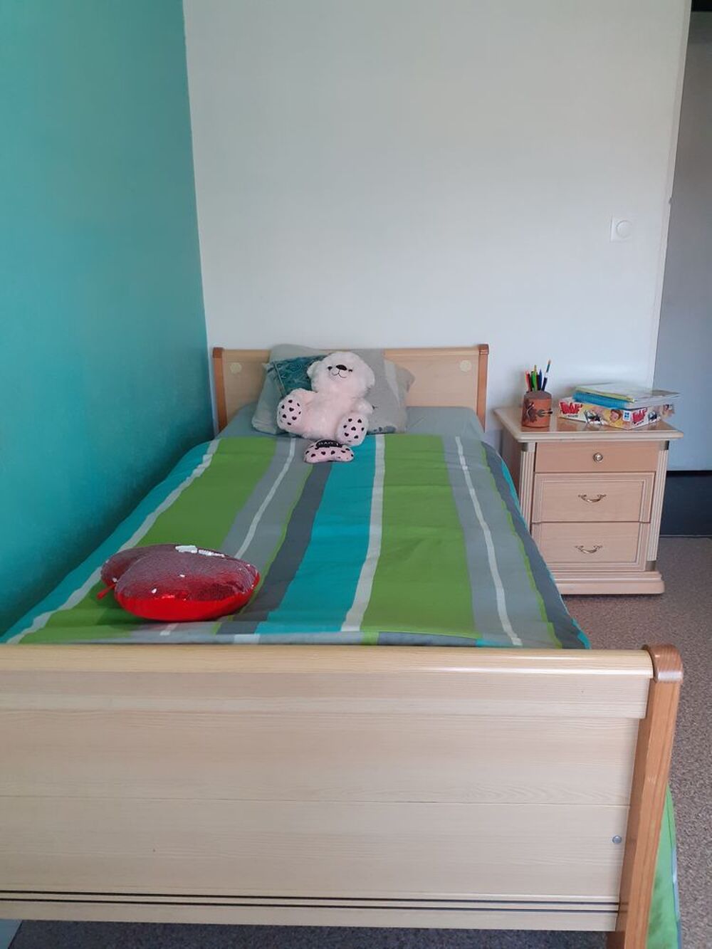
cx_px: 356
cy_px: 474
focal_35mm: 27
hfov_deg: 51.4
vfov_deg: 65.3
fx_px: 740
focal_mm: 3.6
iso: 200
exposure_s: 1/50
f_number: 1.9
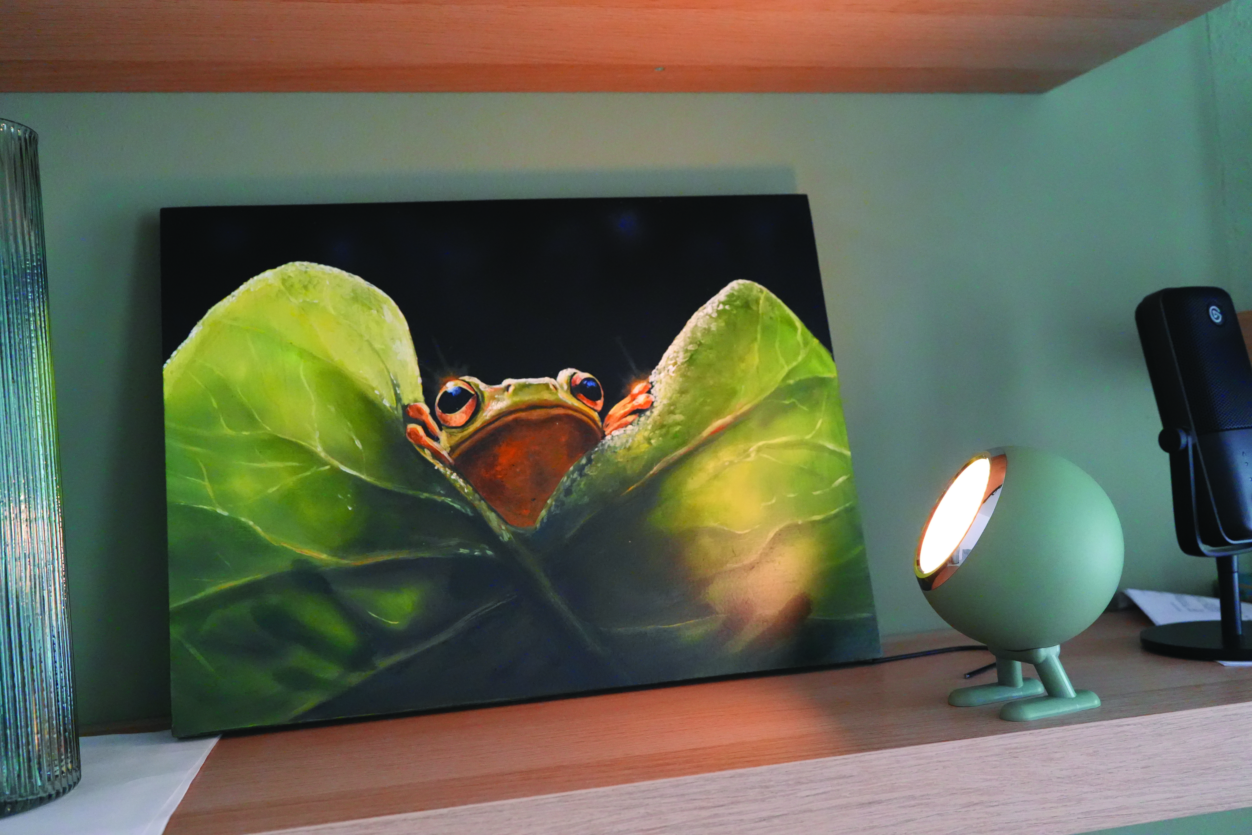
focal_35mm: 36
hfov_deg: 53.1
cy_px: 418
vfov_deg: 36.9
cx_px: 626
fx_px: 1252
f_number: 6.3
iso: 12800
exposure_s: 1/125
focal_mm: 36
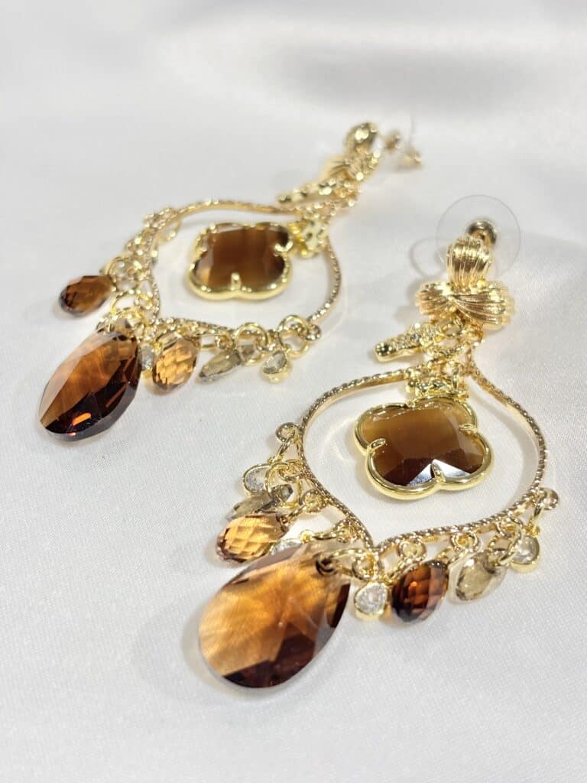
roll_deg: +5.0
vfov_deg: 36.8
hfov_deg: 28.0
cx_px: 294
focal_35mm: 52
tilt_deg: -37.8
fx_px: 1176
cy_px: 392
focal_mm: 5.96
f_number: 1.6
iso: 32
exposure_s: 1/218
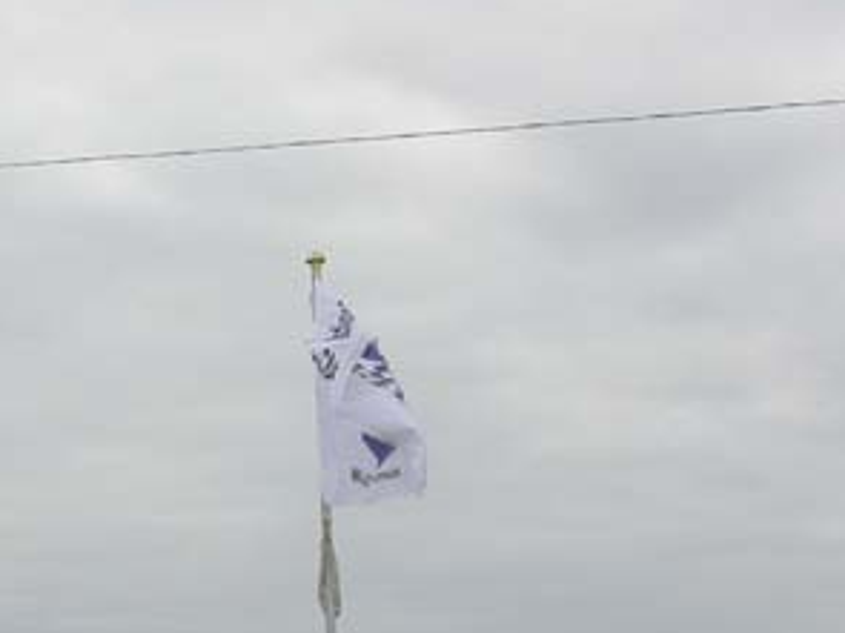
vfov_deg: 13.9
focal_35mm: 103
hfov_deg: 18.9
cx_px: 175
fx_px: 2513
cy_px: 779
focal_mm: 7.85
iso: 100
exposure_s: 1/337
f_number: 7.5
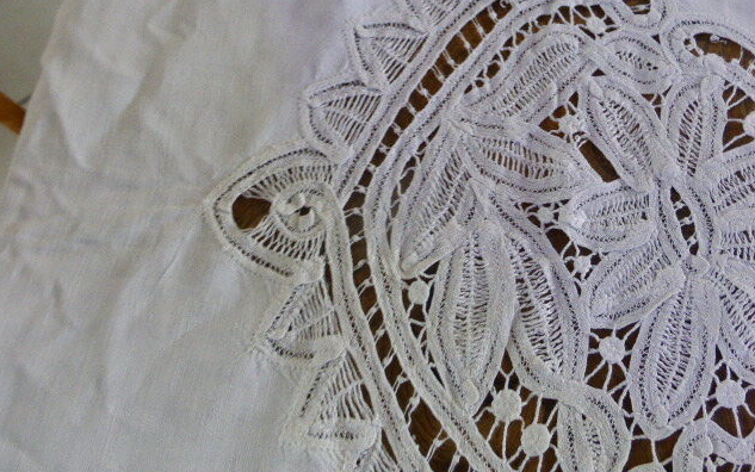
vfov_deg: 41.9
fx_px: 617
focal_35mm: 30
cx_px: 375
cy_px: 234
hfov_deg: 62.9
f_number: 3.4
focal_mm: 4.8
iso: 400
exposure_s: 1/15
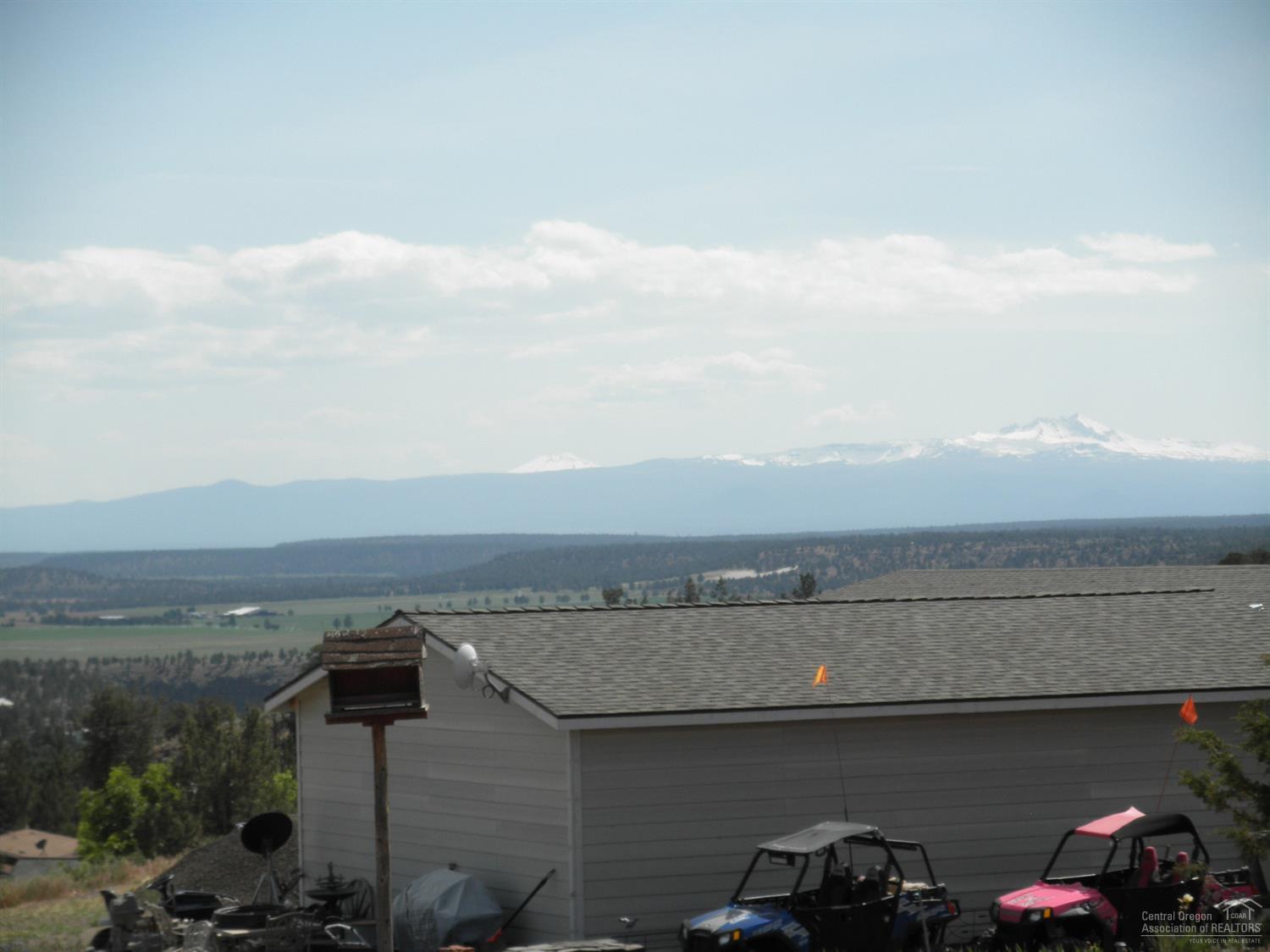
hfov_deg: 18.2
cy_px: 476
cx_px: 635
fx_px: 3961
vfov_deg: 13.7
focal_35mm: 108
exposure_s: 1/640
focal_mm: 19.1
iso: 64
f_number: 4.4
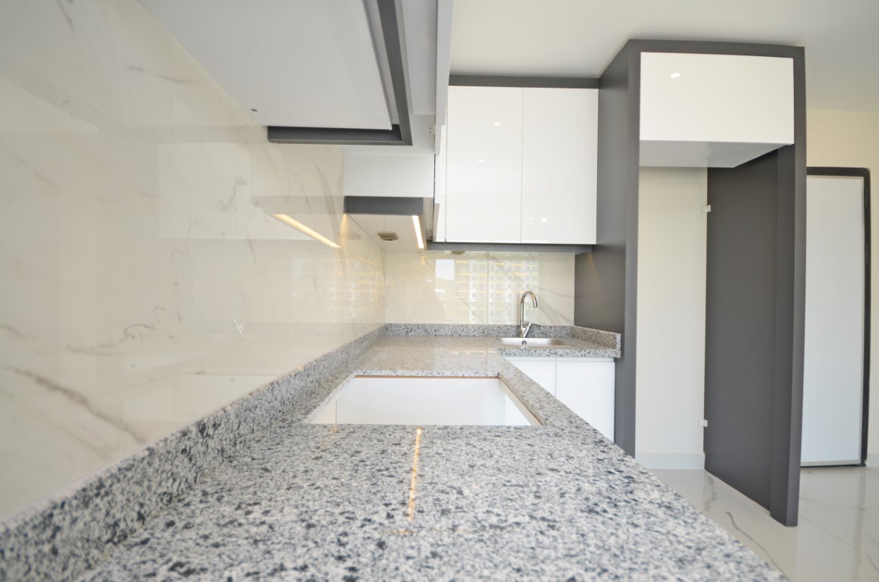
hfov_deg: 100.5
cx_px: 440
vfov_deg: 77.1
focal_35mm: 15
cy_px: 291
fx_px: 365
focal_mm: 10
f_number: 4
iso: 220
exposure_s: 1/60
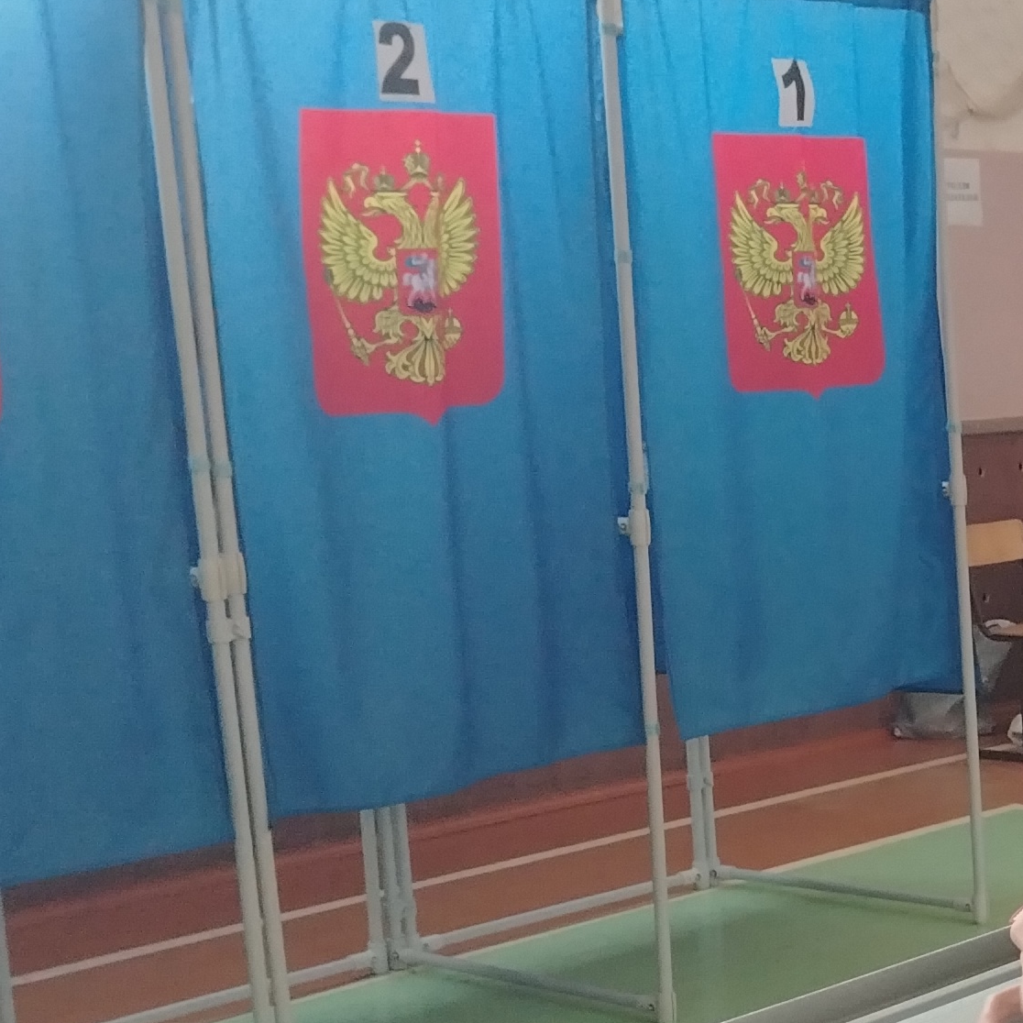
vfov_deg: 22.4
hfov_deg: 20.5
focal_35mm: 76
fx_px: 2541
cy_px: 824
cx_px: 1392
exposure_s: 1/100
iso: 819
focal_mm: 5.25
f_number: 1.75
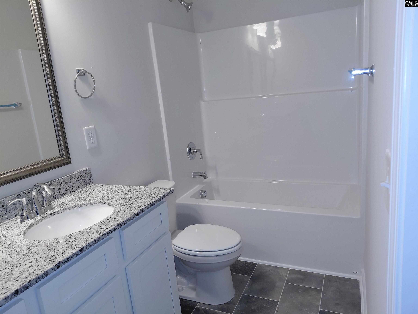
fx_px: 302
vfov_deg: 54.9
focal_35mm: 25
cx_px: 209
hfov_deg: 69.4
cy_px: 157
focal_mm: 4.69
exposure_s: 1/120
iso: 200
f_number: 1.8
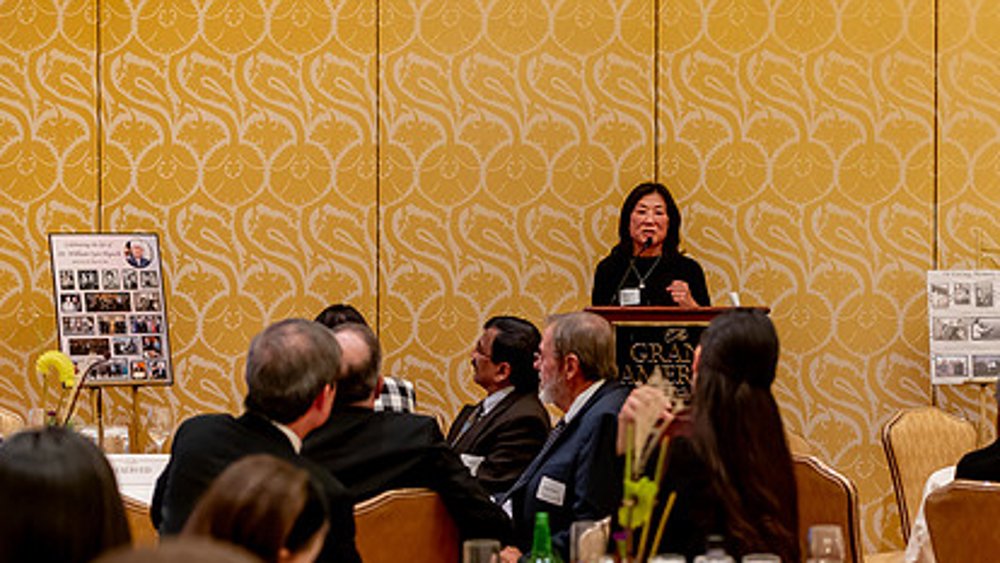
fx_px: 2838
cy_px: 334
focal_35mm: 107
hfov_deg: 19.9
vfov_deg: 11.3
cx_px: 645
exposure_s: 1/160
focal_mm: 70
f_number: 2.8
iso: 5000
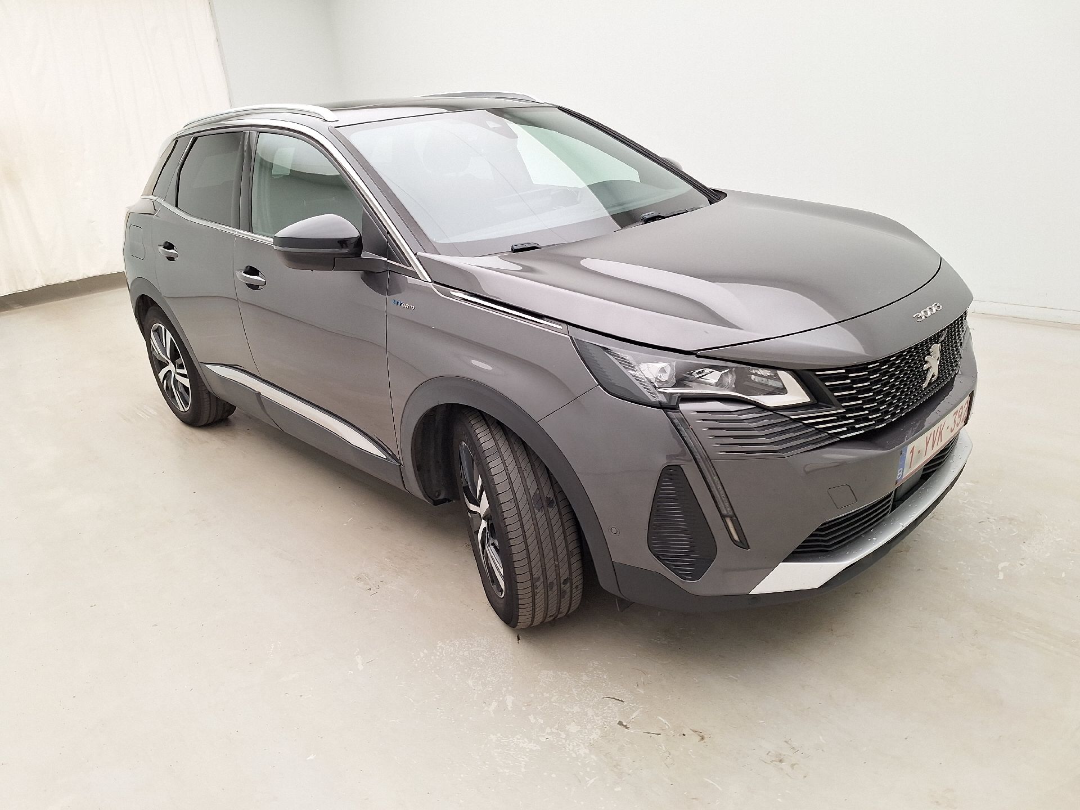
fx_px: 718
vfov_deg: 58.9
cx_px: 540
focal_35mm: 23
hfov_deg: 73.9
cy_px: 405
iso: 64
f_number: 1.8
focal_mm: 5.54
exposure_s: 1/100
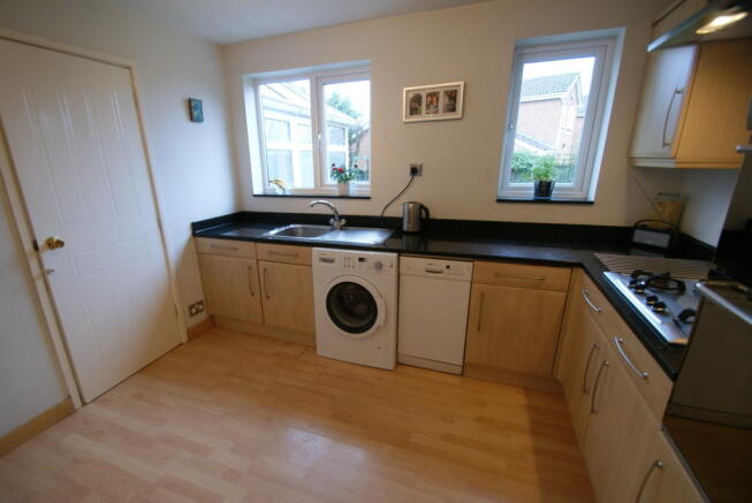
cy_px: 252
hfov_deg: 100.3
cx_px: 376
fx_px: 314
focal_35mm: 15
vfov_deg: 77.5
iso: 320
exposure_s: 1/30
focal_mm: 10
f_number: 3.5
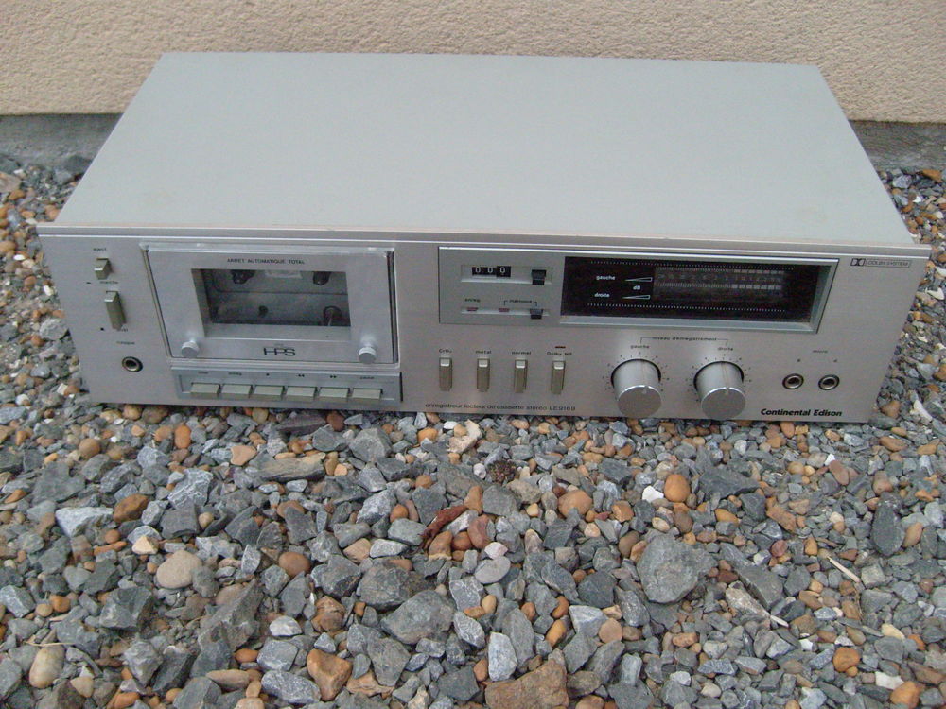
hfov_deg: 52.6
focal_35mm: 35
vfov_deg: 40.7
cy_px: 354
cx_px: 473
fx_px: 956
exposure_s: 1/350
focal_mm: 5.8
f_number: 7.1
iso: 400
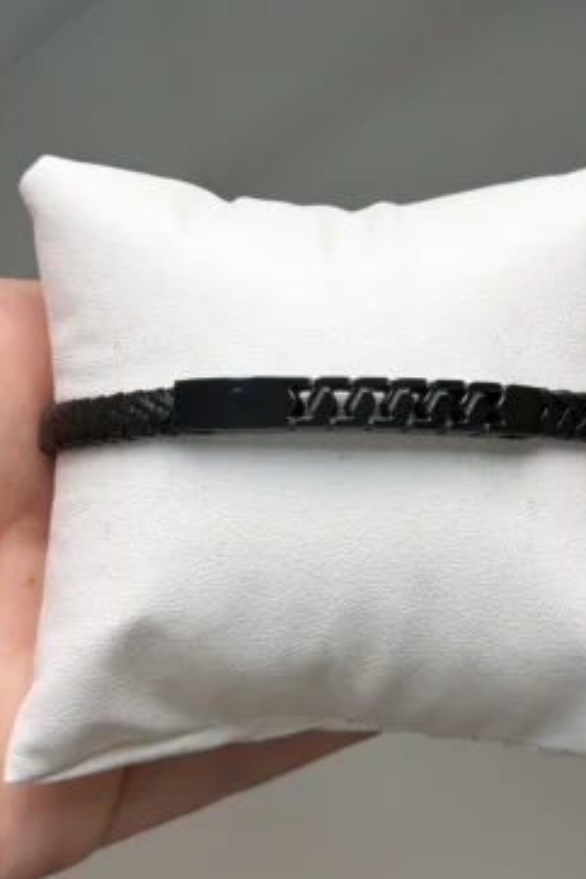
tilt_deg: -62.8
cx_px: 358
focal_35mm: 55
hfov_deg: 24.6
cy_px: 443
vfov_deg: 36.2
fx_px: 1343
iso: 64
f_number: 1.78
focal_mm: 6.76
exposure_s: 1/493
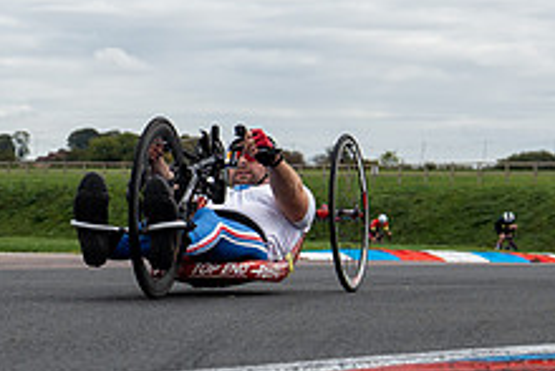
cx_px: 10
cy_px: 426
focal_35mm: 171
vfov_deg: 8.0
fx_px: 2638
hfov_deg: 11.9
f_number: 3.5
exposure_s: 1/1000
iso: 100
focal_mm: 39
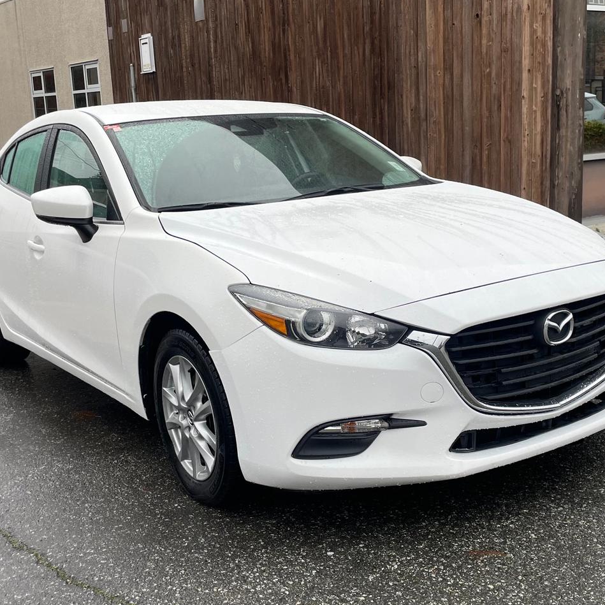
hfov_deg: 52.5
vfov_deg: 52.5
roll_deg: +3.5
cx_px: 306
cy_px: 301
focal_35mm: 31
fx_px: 613
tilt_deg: -12.3
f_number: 1.6
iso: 32
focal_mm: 4.2
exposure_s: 1/341
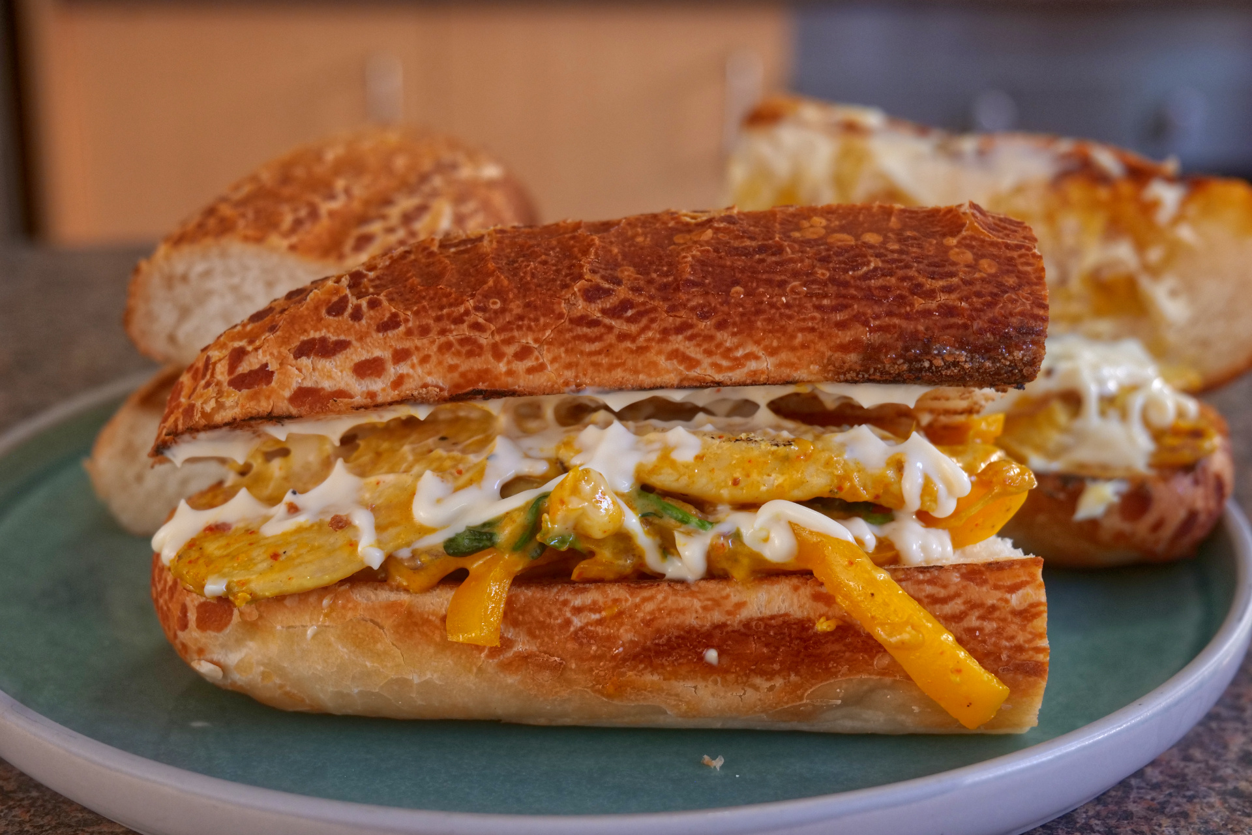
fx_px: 1843
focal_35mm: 53
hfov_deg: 37.5
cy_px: 418
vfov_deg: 25.5
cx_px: 626
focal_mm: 53
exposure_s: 1/60
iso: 2500
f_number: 7.1
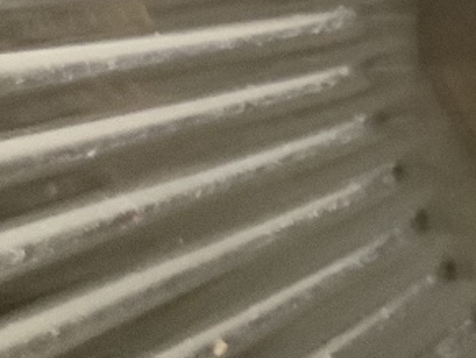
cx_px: 835
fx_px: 1651
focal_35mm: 120
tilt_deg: -68.5
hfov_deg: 14.6
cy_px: -67
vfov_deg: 12.1
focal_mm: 3
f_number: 1.8
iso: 320
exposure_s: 1/32
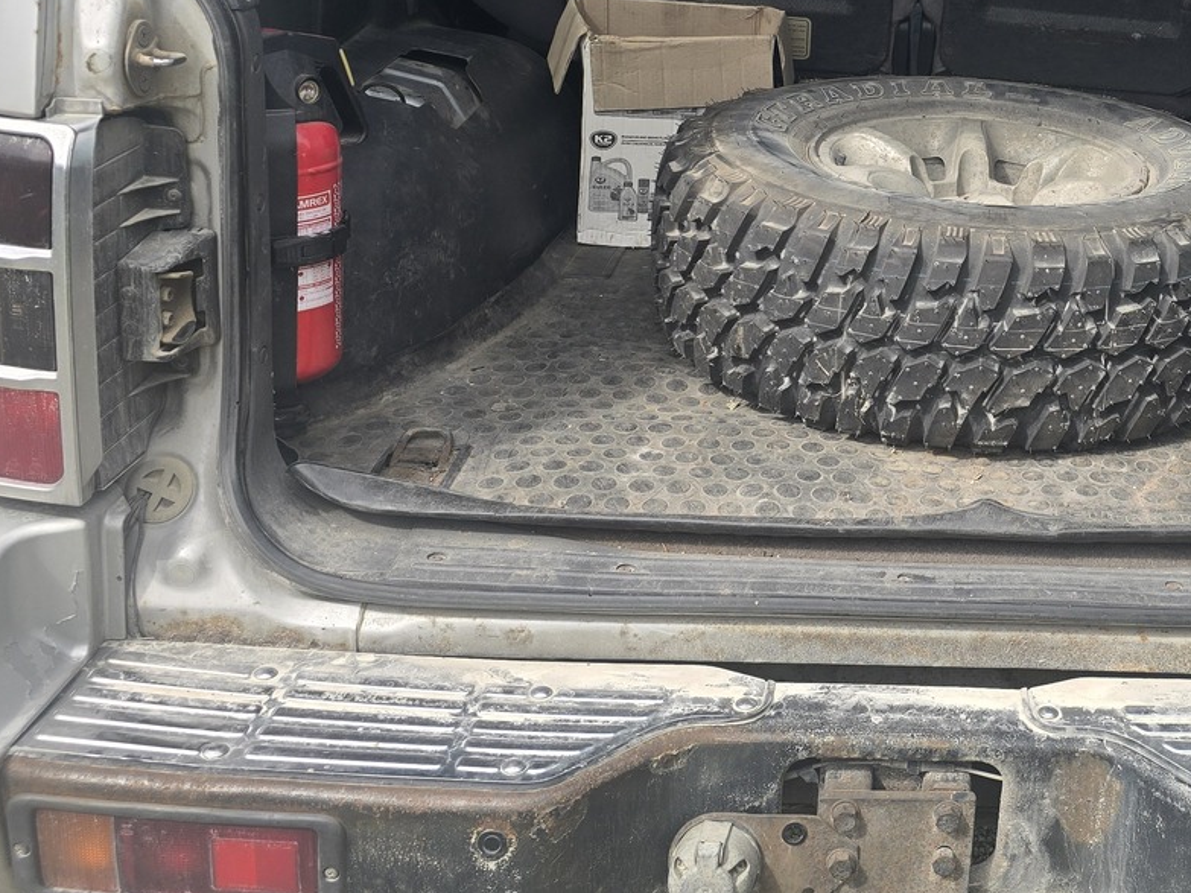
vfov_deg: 29.8
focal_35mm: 47
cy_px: 120
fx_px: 1617
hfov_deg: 38.2
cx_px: 1028
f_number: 1.7
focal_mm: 6.3
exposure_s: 1/237
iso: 12
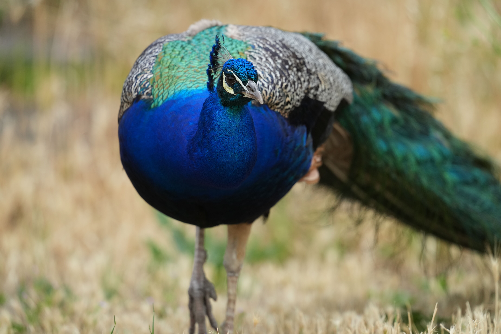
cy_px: 167
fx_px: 8349
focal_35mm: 600
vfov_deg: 2.3
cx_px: 250
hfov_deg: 3.4
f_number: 5.6
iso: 640
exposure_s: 1/1000
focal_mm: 600
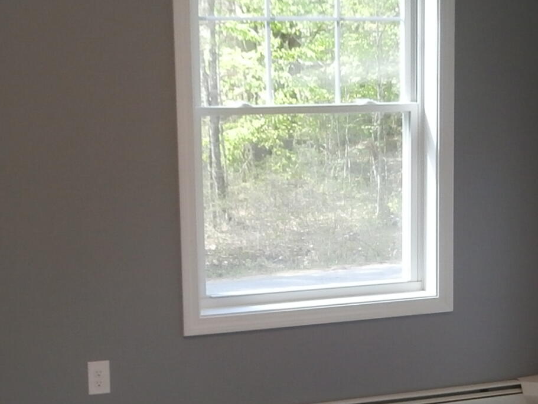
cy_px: 272
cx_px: 357
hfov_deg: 24.6
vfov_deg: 18.6
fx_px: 1228
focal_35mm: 79
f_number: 3
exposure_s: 1/30
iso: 100
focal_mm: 4.2
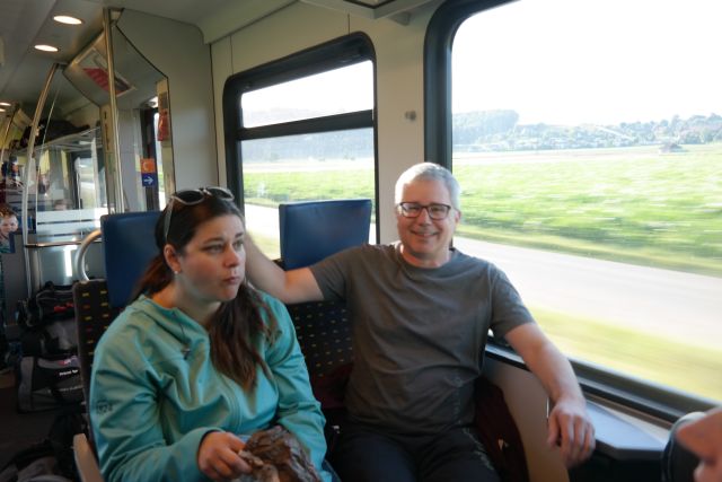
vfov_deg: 45.0
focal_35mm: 29
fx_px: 582
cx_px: 361
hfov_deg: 63.6
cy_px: 241
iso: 200
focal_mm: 19
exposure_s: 1/40
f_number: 3.5
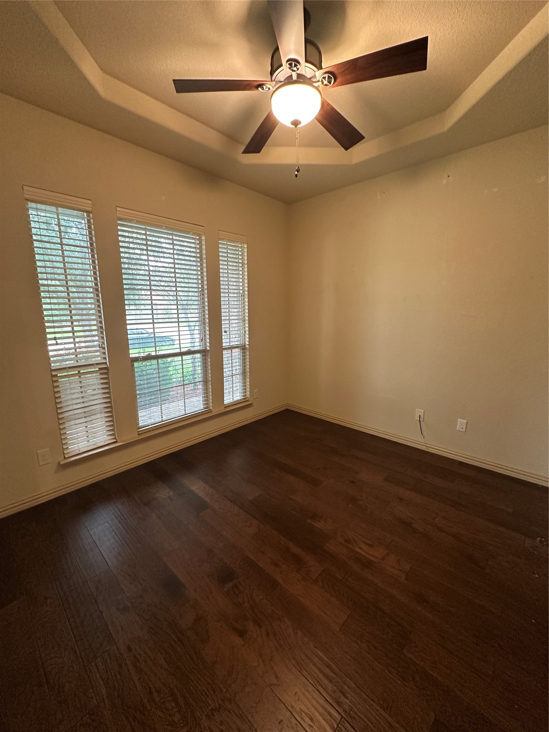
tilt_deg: -11.1
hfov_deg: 85.7
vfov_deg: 102.1
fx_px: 296
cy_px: 366
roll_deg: -1.1
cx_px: 274
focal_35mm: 14
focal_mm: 2.22
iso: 500
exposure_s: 1/60
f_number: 2.2
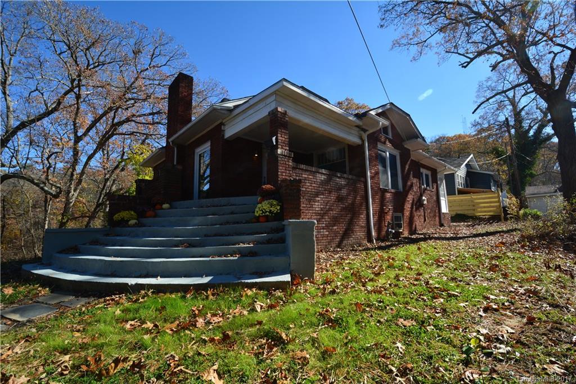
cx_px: 288
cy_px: 192
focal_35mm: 15
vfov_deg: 77.3
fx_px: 240
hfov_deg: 100.4
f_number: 10
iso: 320
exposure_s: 1/250
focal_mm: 10
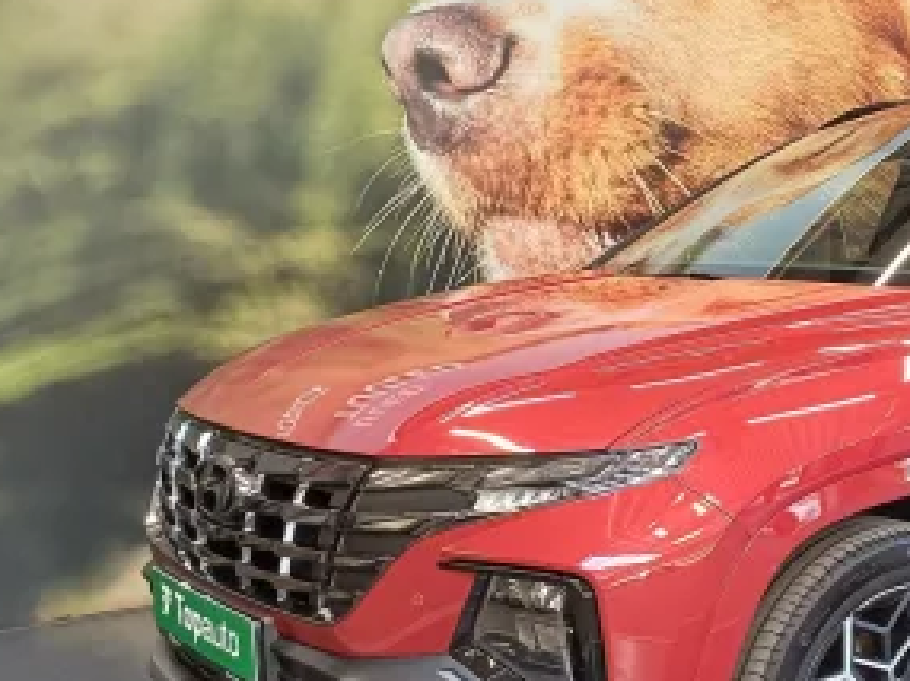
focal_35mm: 56
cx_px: 792
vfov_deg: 26.1
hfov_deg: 32.9
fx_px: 1471
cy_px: 360
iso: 200
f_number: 1.8
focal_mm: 4.65
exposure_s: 1/50
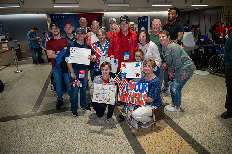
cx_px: 116
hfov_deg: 73.8
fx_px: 155
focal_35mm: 24
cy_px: 77
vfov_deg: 53.1
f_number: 4.5
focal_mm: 24
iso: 800
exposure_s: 1/50
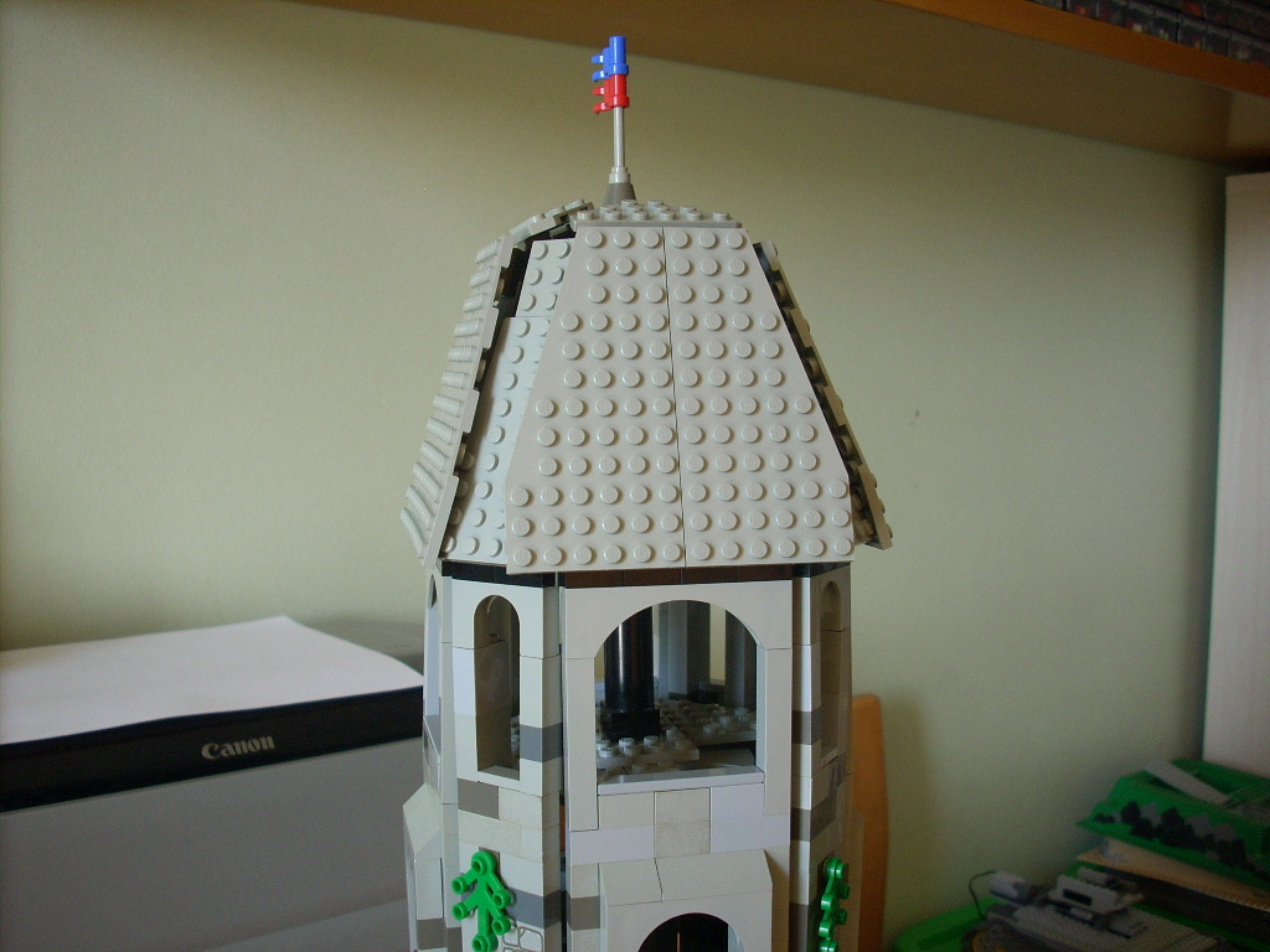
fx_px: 1357
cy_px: 476
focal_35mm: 37
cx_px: 635
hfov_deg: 50.1
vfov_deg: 38.7
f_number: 2.8
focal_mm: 6.2
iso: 135
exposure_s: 1/30
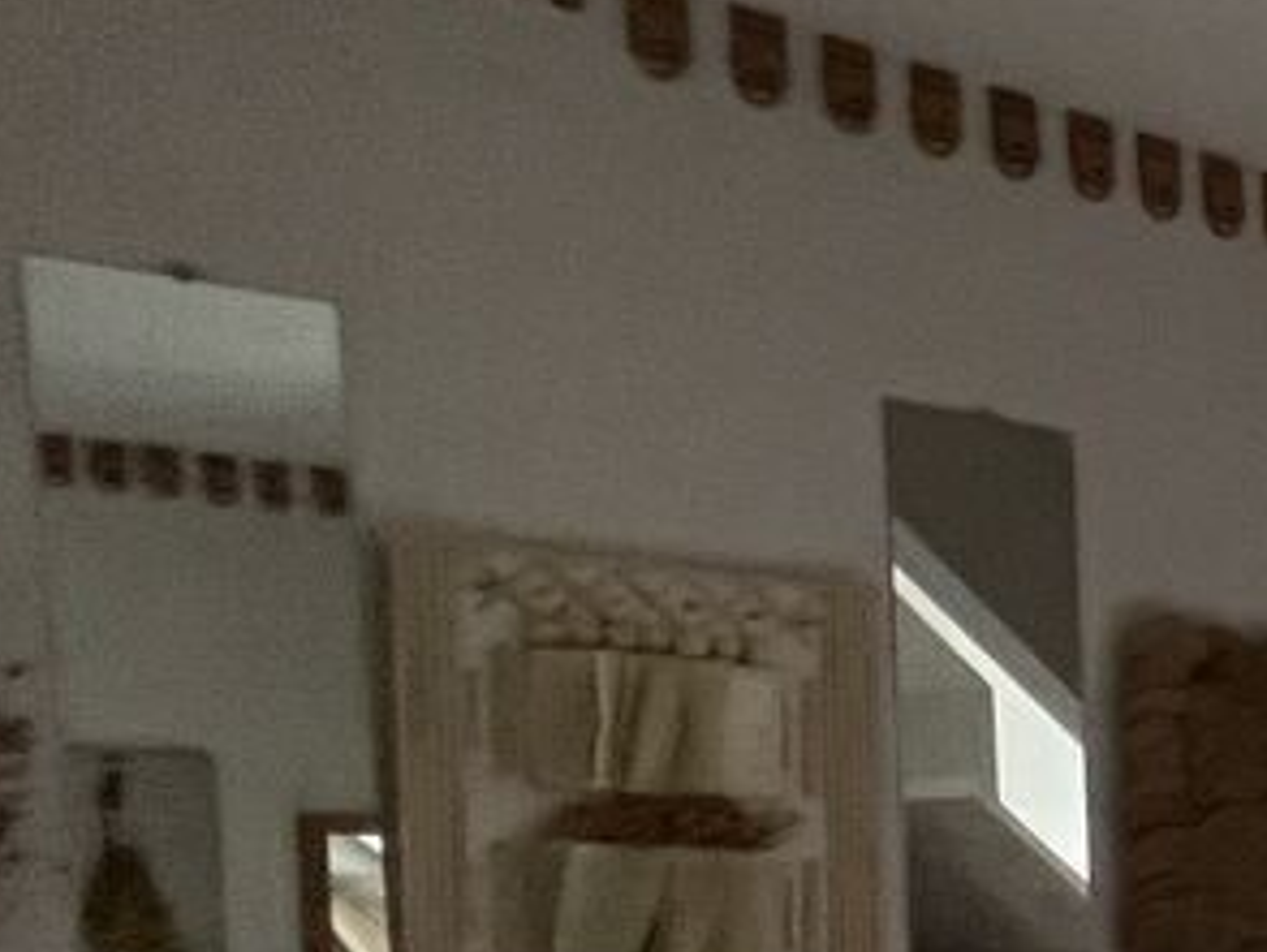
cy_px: 1008
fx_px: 1941
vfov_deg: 25.8
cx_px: 2448
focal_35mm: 53
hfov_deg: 20.3
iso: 400
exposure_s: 1/60
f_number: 1.8
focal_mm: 1.57
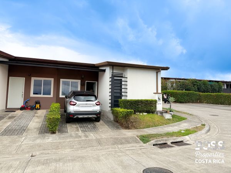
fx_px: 160
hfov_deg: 71.6
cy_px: 86
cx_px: 116
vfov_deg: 56.8
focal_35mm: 24
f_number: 1.8
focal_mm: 6.76
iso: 80
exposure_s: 1/1250
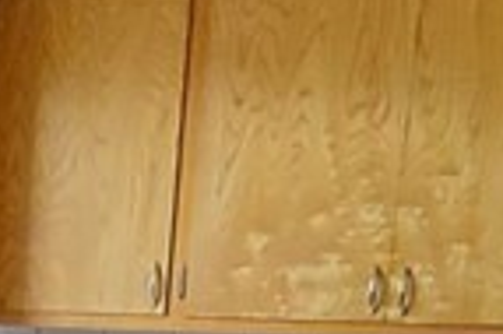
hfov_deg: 18.7
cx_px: -239
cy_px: 541
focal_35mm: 97
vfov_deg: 13.1
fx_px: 1354
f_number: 2.2
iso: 400
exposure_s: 1/60
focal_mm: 1.74
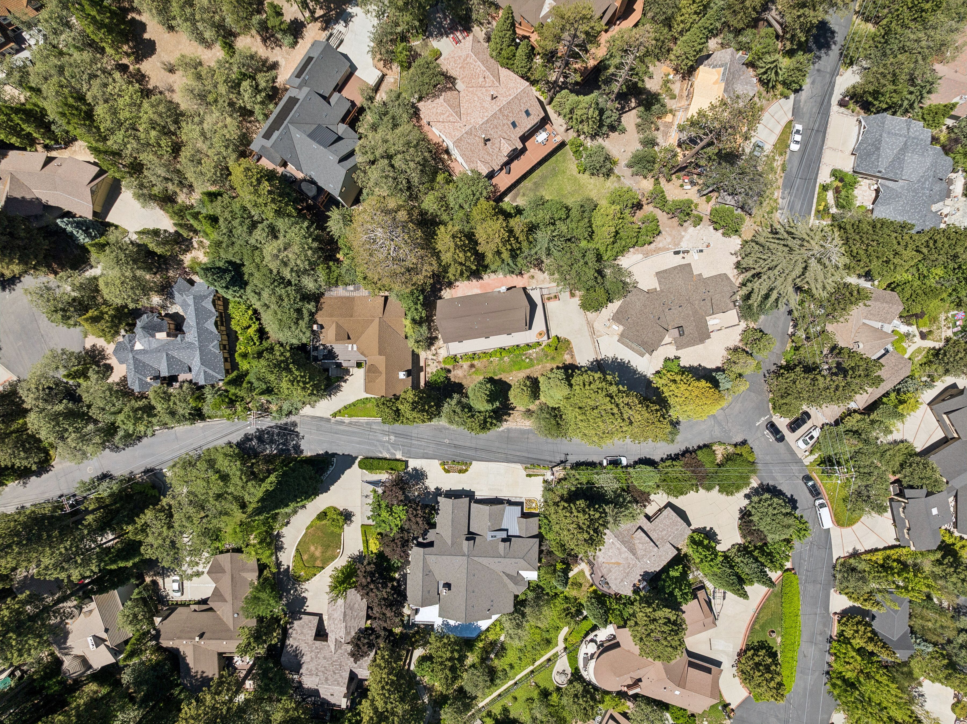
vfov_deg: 56.8
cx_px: 484
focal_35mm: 24
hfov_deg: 71.6
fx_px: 670
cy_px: 362
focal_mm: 12.3
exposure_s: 1/80
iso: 100
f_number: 2.8
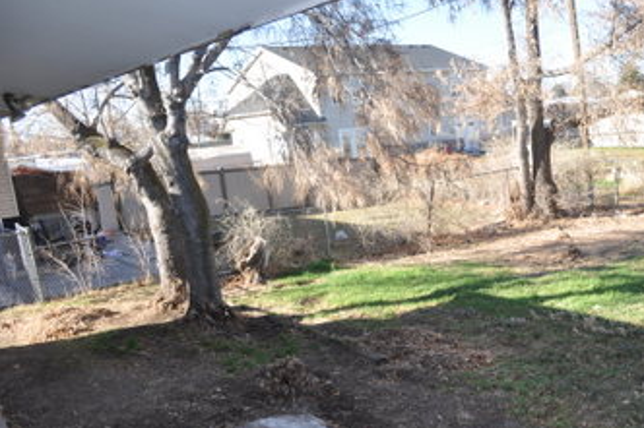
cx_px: 464
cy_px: 301
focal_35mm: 39
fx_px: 697
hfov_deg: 48.1
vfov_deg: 33.7
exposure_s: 1/200
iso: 200
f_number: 6.3
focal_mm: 18
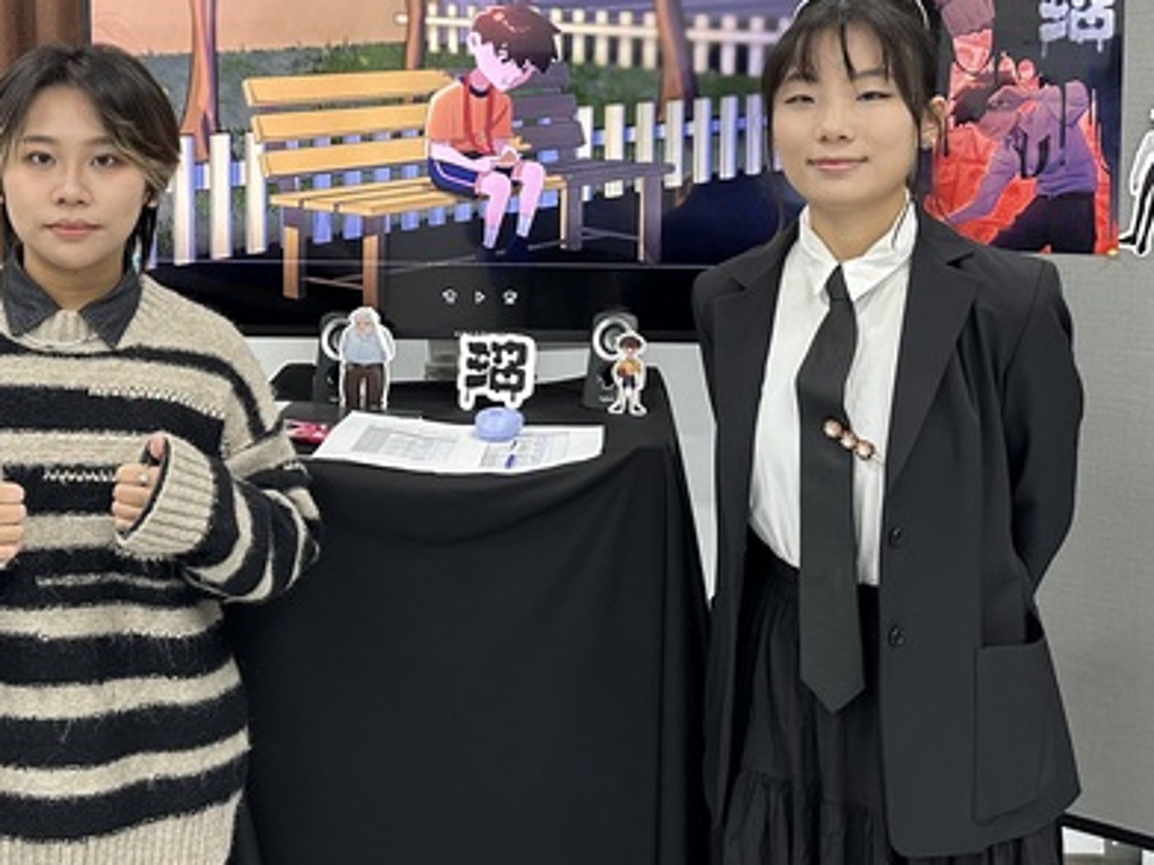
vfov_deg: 33.2
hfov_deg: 43.7
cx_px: 493
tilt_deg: -4.7
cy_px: 273
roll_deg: +0.2
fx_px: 1433
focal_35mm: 43
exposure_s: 1/60
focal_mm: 6.86
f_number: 1.78
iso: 320
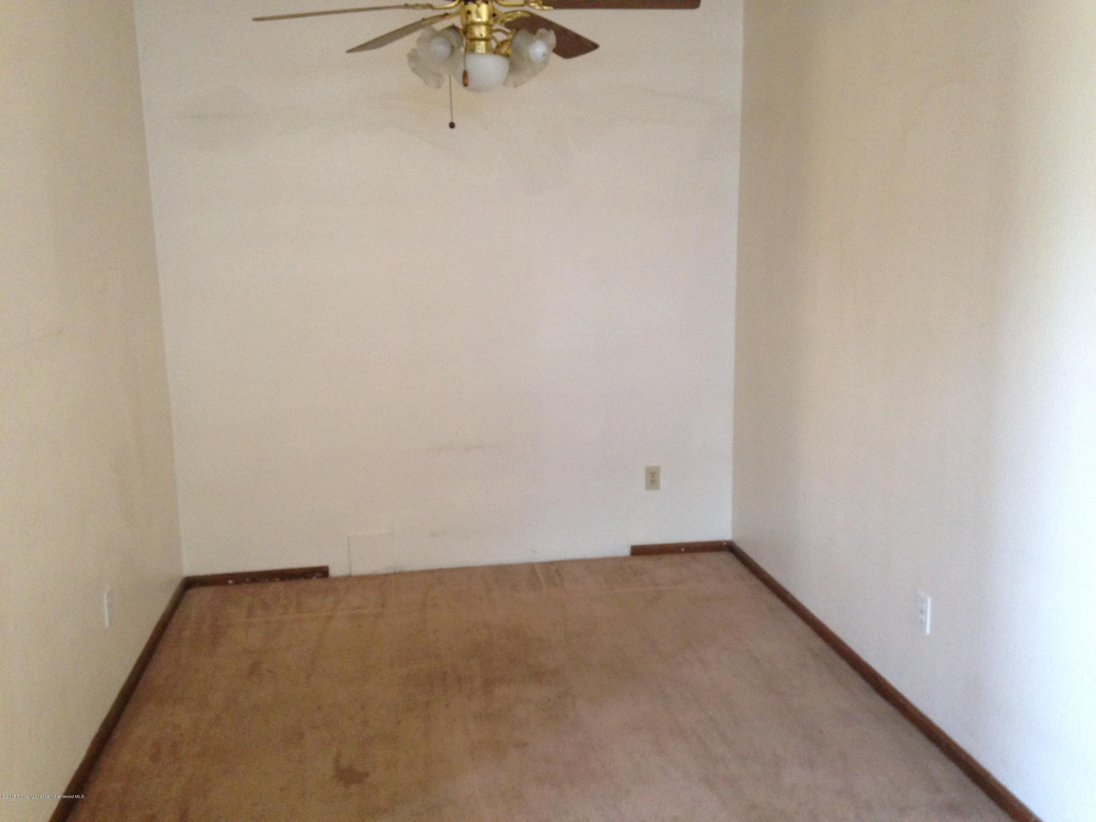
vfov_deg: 42.9
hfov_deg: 55.4
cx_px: 548
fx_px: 1045
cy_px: 411
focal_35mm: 33
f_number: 2.4
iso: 200
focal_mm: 4.12
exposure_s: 1/20
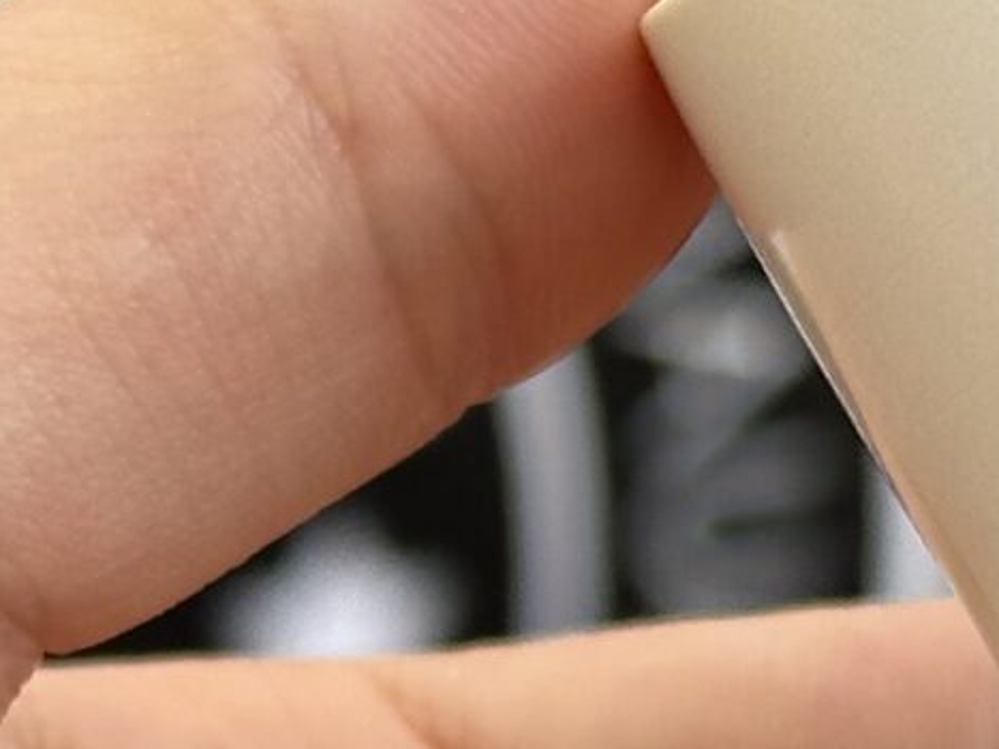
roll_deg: +1.6
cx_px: 270
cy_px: 1211
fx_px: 7588
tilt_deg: -19.1
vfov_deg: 5.6
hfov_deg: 7.5
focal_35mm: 263
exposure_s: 1/756
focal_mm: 6.86
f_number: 1.78
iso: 64
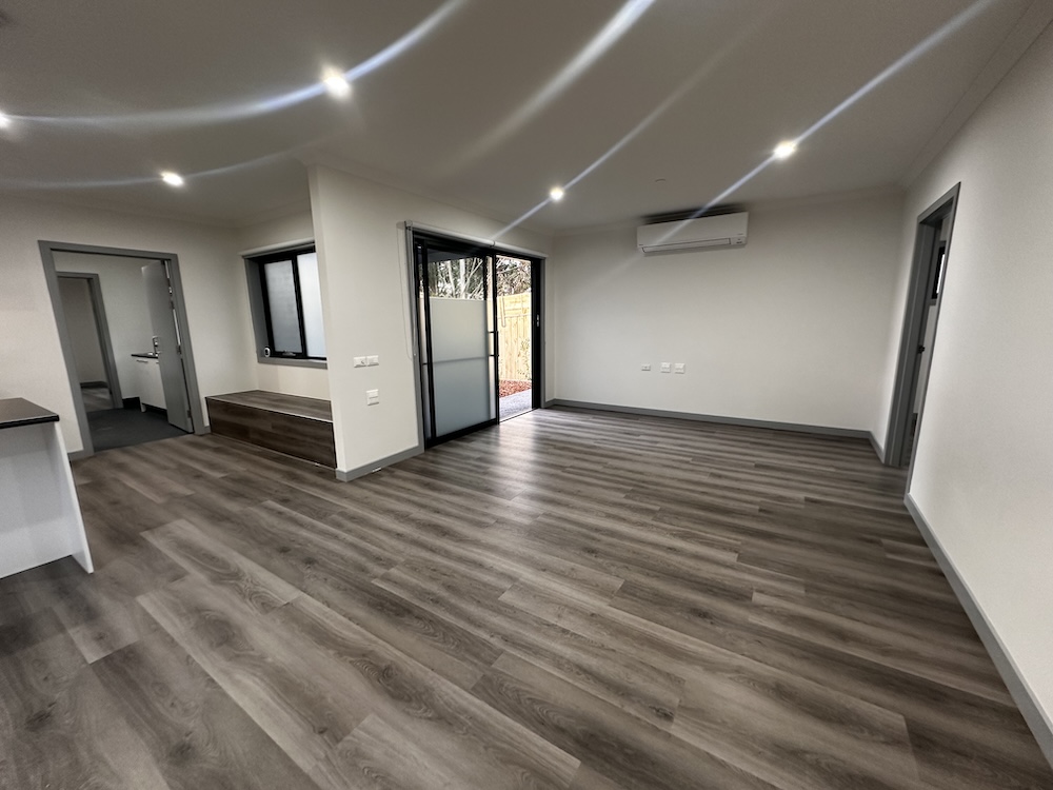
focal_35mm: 14
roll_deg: +0.8
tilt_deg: -9.3
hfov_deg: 102.1
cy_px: 395
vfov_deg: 85.7
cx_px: 526
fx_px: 426
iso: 200
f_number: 2.2
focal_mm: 2.22
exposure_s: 1/50
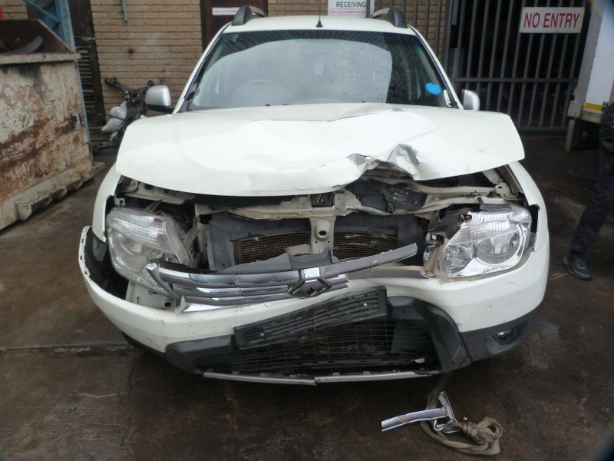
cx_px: 307
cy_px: 230
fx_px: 443
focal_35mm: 25
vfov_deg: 54.9
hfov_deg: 69.4
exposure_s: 1/200
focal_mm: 4.5
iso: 125
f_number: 4
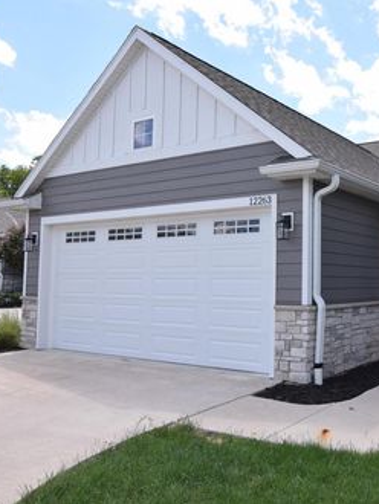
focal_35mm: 33
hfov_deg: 40.2
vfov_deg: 55.7
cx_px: 338
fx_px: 477
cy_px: 253
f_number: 9
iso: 200
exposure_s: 1/320
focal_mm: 15
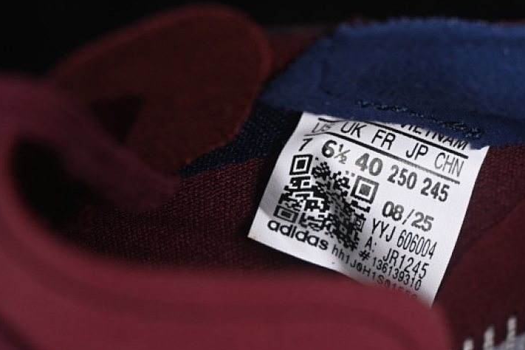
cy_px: 211
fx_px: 1662
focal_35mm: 114
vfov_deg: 12.0
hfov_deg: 17.8
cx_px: 395
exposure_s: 1/60
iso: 160
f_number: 6.3
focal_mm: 50
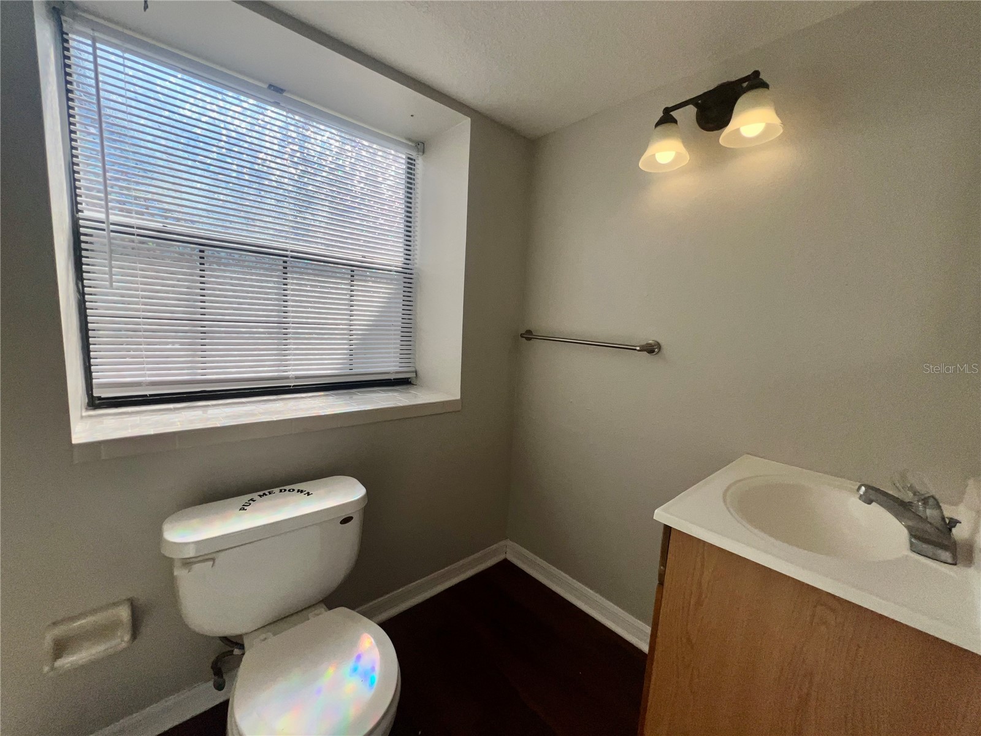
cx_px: 490
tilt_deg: -7.9
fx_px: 368
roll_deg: -2.7
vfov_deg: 89.9
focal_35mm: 13
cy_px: 368
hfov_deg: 106.2
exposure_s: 1/1340
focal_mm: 1.57
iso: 25
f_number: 1.8
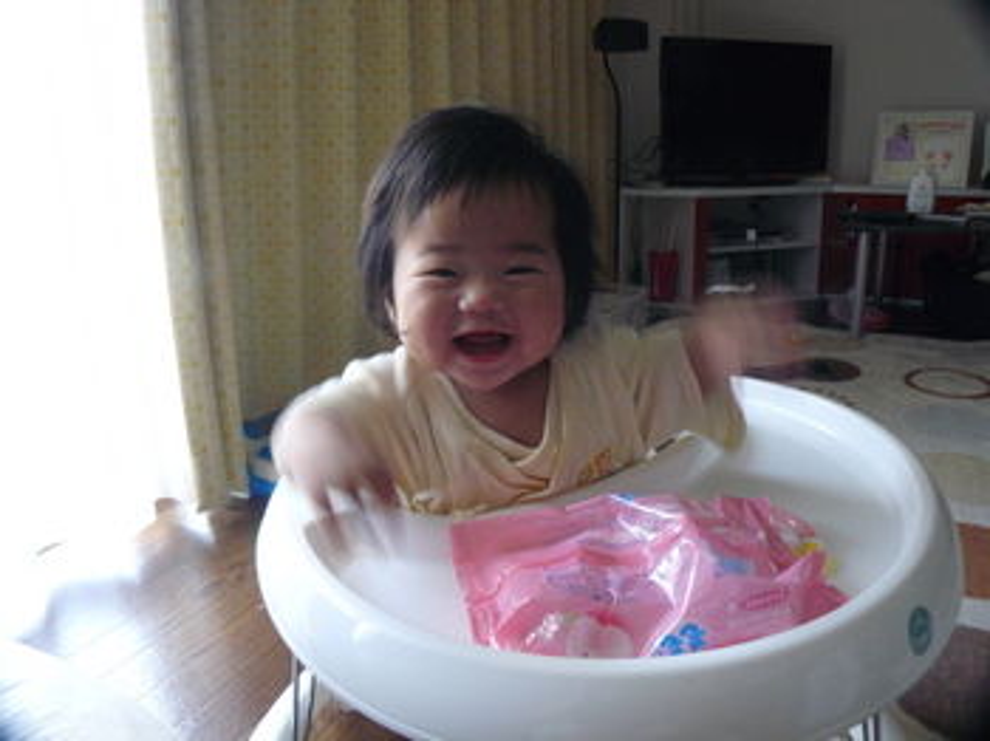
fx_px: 1029
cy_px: 370
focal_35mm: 36
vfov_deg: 39.6
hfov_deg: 51.4
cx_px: 495
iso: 200
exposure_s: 1/30
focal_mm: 6
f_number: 2.8
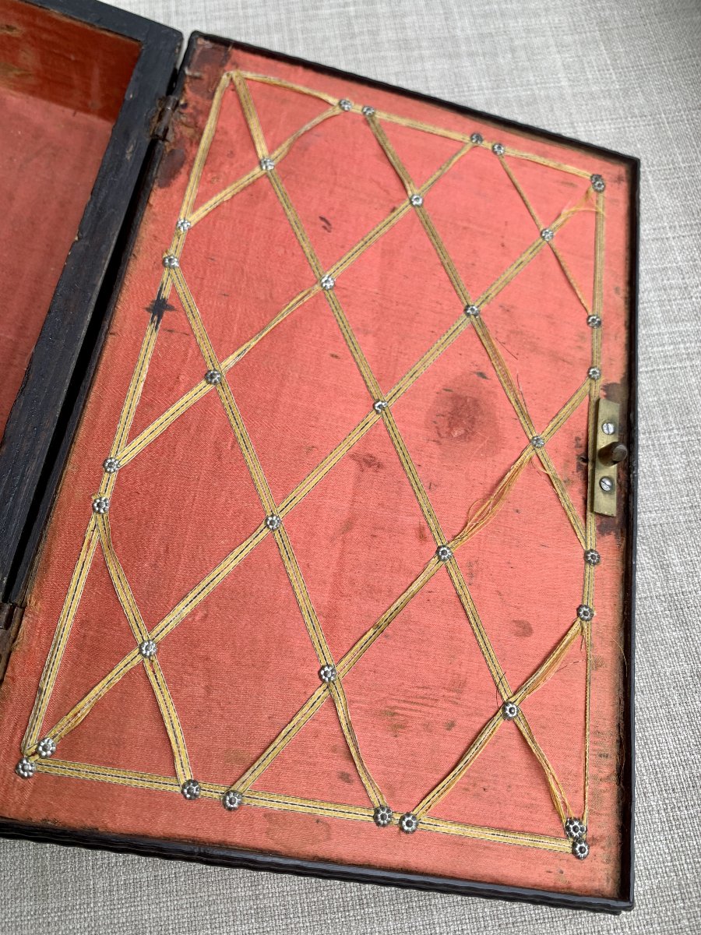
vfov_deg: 67.3
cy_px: 468
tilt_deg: -67.2
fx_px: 702
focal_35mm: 26
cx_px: 350
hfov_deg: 53.1
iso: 25
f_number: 1.8
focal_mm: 4.25
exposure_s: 1/154
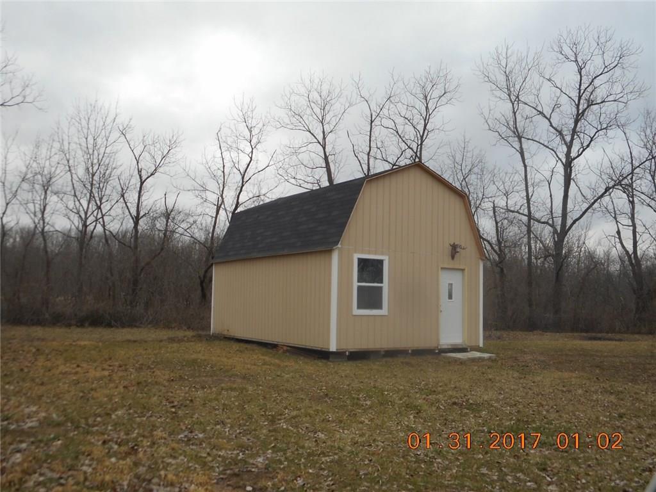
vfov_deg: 41.8
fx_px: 644
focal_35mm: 34
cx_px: 328
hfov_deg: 54.0
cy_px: 246
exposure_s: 1/160
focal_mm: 6
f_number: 4.2
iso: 80
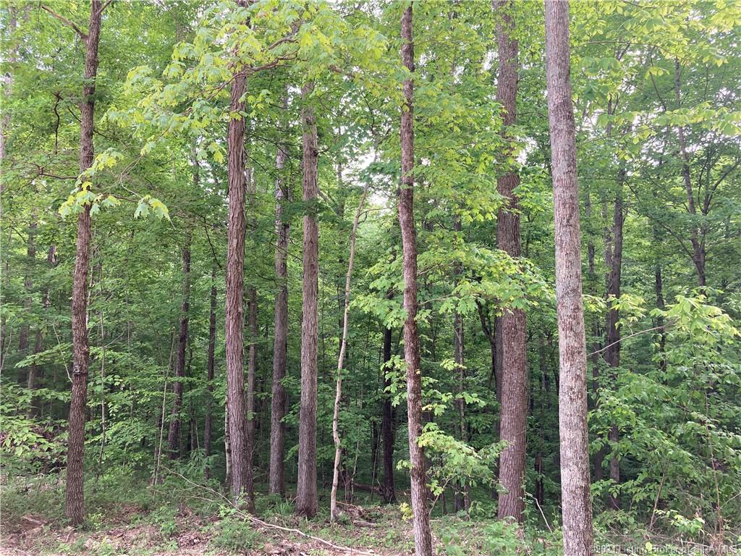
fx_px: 599
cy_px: 278
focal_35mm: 28
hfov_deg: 63.4
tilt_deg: +5.2
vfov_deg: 49.7
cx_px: 370
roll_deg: +0.0
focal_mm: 3.99
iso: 40
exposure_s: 1/121
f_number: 1.8
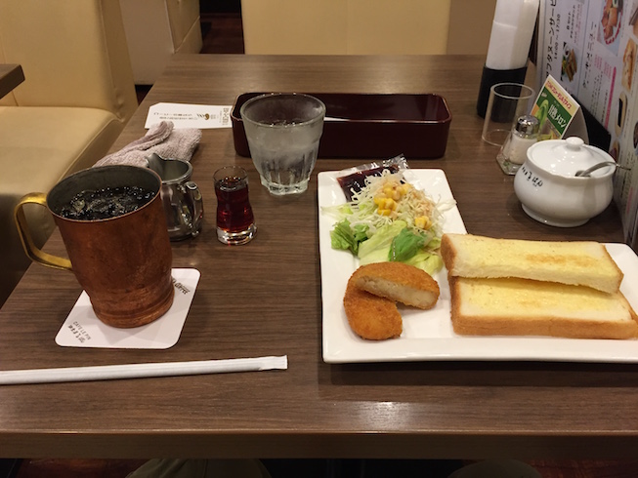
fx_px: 535
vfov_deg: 48.2
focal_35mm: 29
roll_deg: -0.9
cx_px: 319
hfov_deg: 61.7
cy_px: 239
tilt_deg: -35.3
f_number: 2.2
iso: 125
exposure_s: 1/30
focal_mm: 4.15
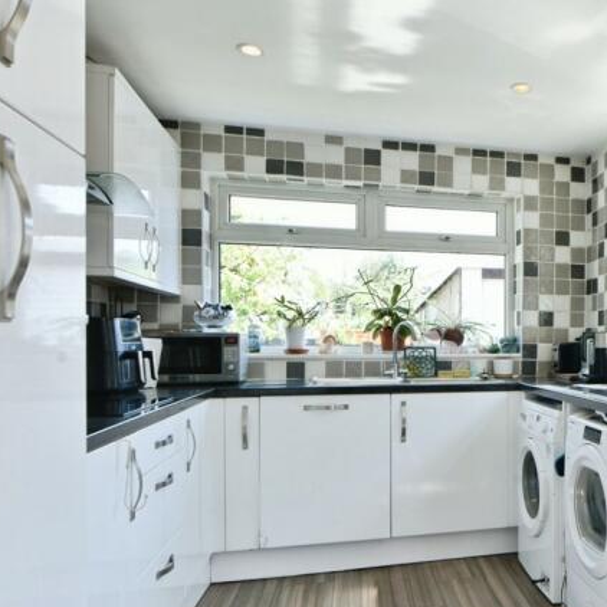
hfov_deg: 45.4
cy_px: 375
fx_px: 655
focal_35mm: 33
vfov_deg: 49.3
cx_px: 539
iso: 500
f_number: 10
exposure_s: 1/50
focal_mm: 16
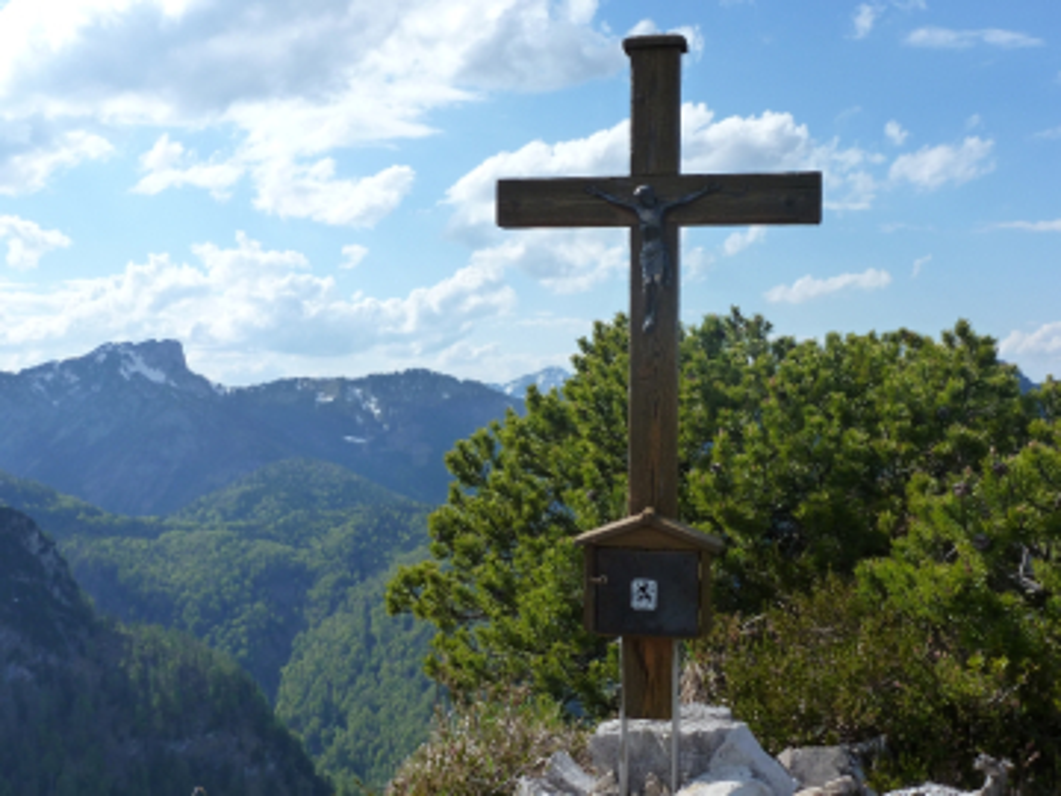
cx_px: 530
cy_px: 398
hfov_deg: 49.0
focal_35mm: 38
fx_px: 1165
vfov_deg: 37.7
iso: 160
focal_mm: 6.8
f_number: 5.6
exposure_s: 1/500
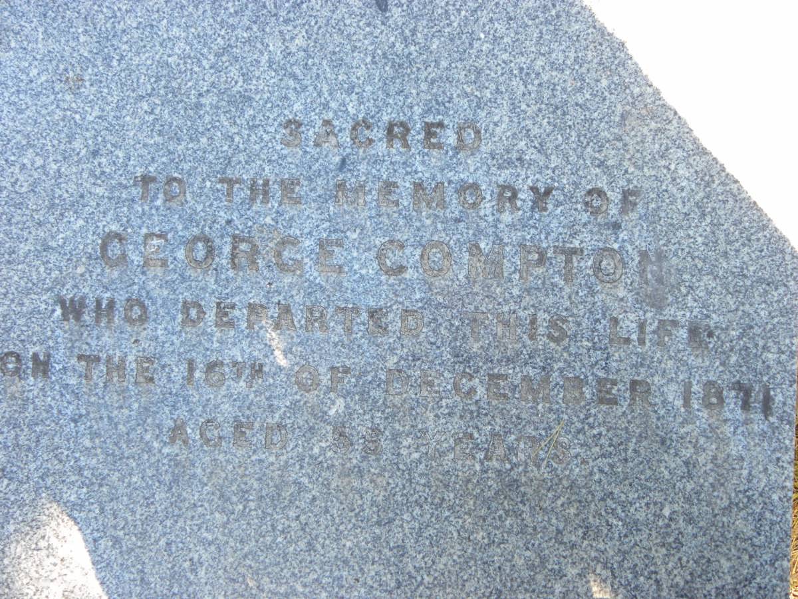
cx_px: 399
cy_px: 300
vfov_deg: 48.2
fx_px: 669
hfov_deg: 61.7
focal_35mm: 29
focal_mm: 5.2
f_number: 2.8
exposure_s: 1/60
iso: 86
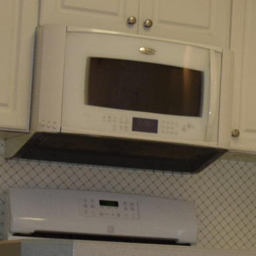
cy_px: 162
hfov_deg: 10.5
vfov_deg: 11.1
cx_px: 443
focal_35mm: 158
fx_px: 1322
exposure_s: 1/125
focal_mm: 16
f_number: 5.6
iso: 560
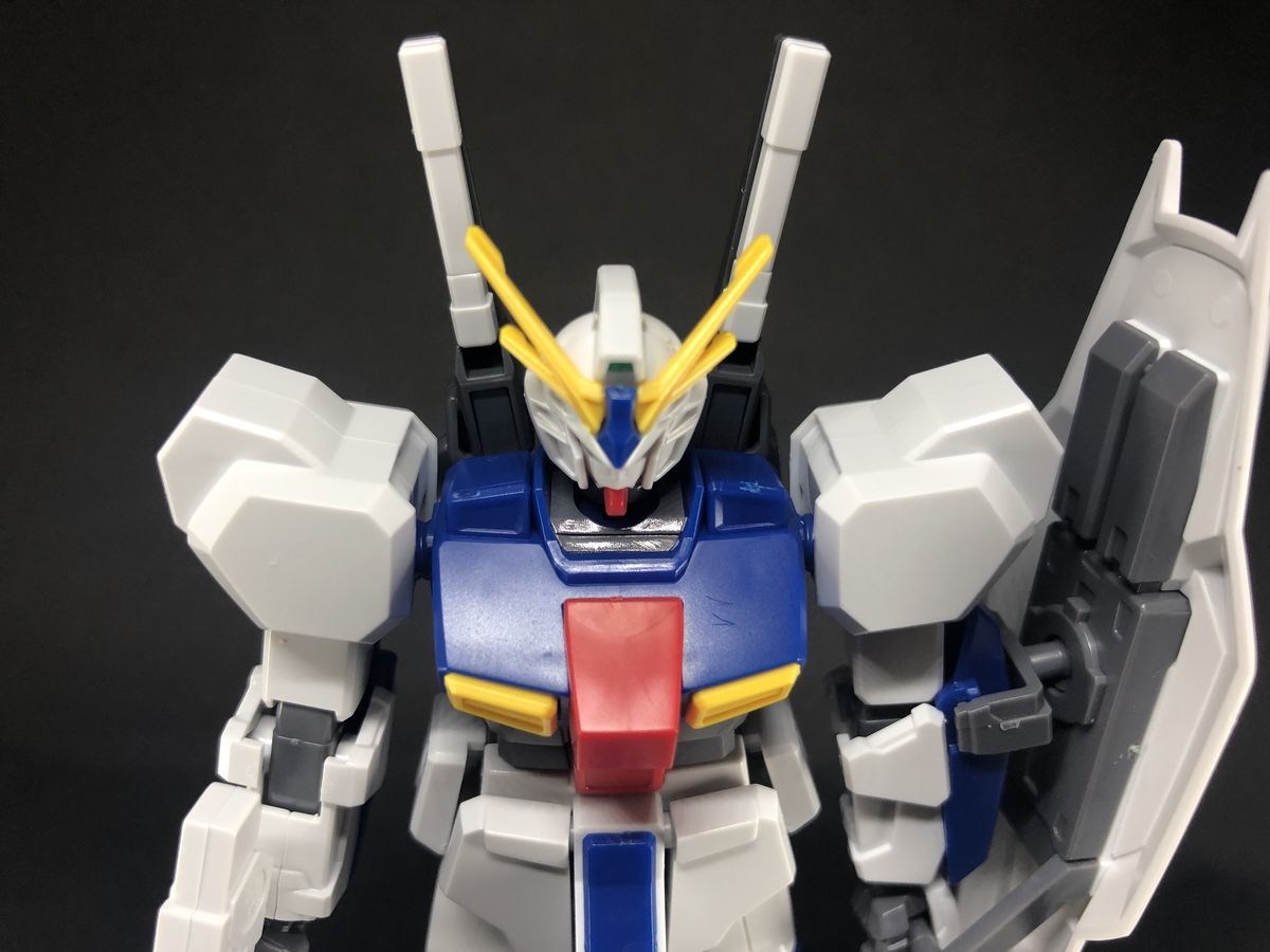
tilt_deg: -31.8
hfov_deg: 63.4
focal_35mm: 28
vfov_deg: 49.7
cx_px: 635
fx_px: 1027
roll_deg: -1.1
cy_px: 476
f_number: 1.8
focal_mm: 3.99
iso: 32
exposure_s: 1/33
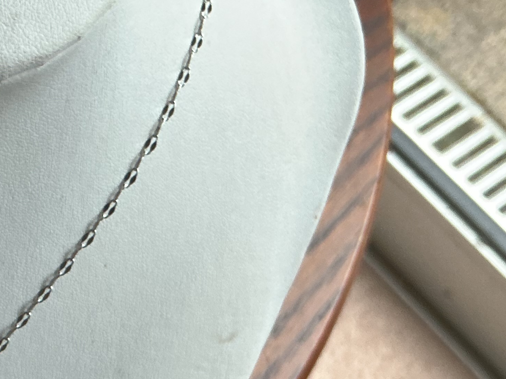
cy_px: 343
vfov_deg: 18.1
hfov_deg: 22.7
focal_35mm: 80
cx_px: -81
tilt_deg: -65.4
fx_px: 1169
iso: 250
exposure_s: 1/25
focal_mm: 3
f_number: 1.8
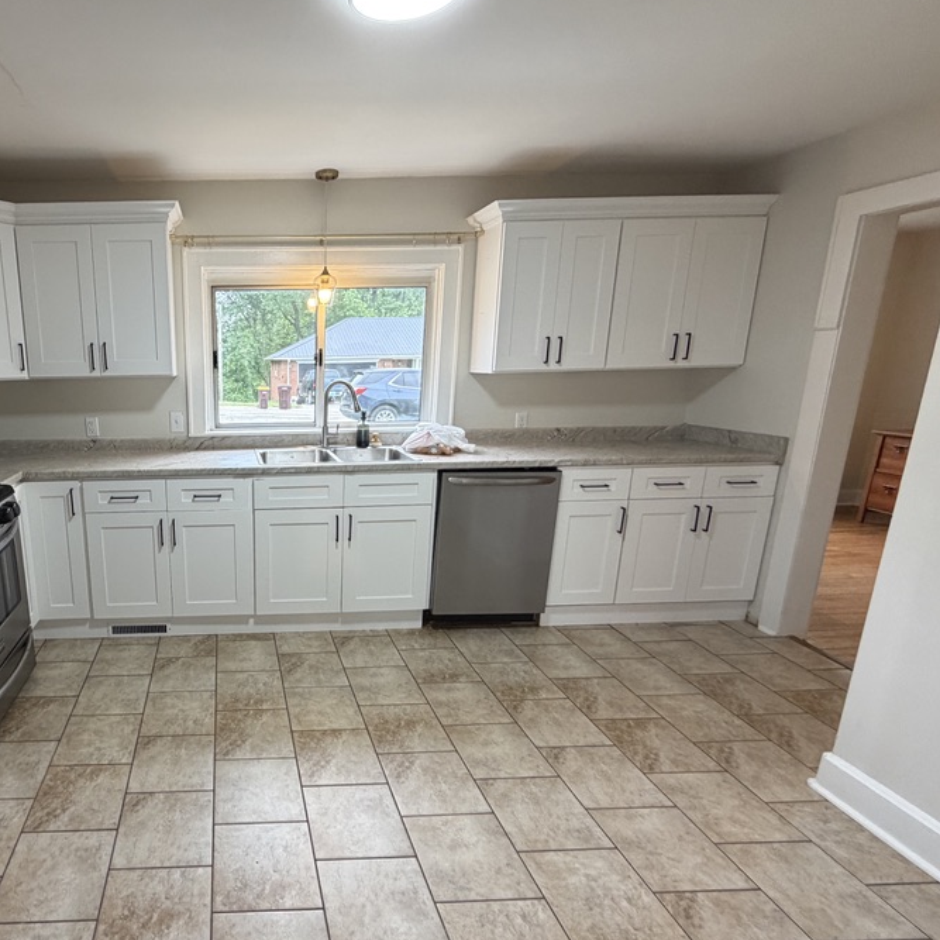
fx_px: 584
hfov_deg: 72.6
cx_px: 242
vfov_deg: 77.6
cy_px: 497
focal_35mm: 19
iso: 250
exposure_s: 1/120
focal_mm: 2.22
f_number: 2.2
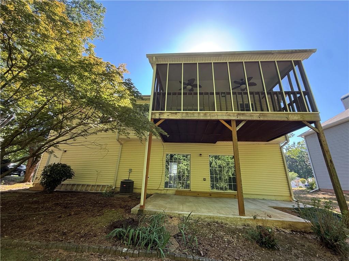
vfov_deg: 85.7
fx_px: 141
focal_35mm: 14
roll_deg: -2.0
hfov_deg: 102.1
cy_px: 130
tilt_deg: +19.2
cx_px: 174
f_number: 2.2
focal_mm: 2.22
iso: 64
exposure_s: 1/154
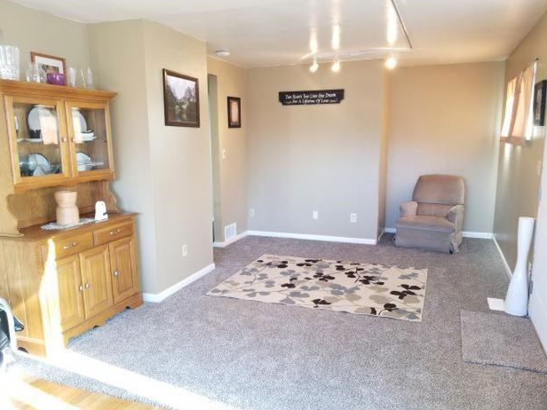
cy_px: 211
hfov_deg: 65.3
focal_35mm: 27
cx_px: 280
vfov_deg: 51.3
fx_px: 427
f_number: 1.7
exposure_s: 1/24
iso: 250
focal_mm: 4.3
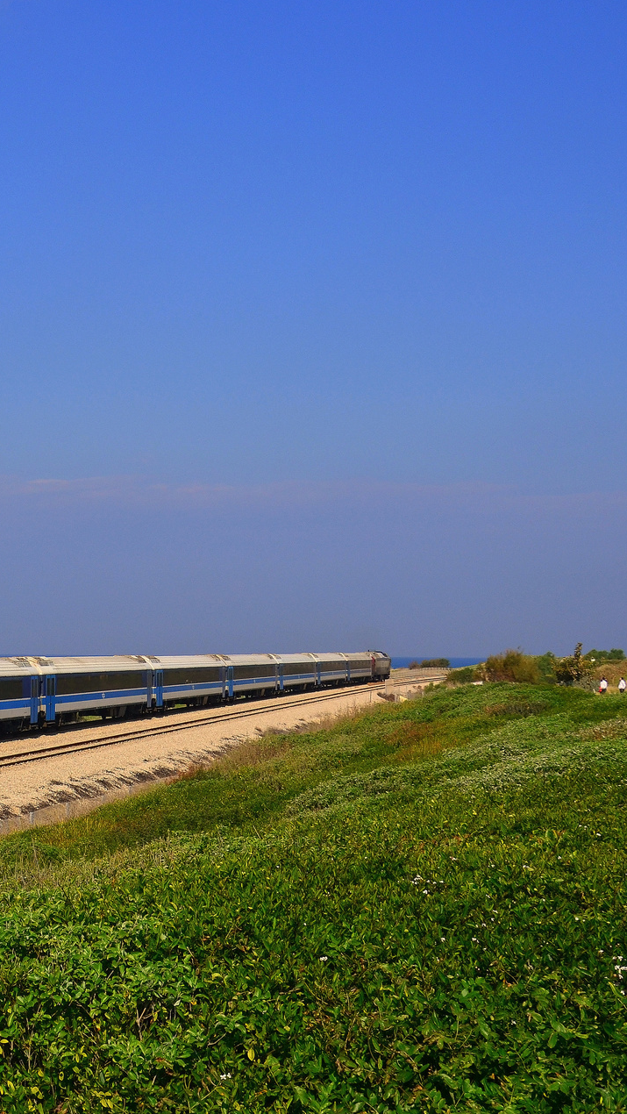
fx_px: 1684
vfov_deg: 36.6
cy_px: 555
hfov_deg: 19.9
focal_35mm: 57
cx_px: -104
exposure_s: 1/500
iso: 220
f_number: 11
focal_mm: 24
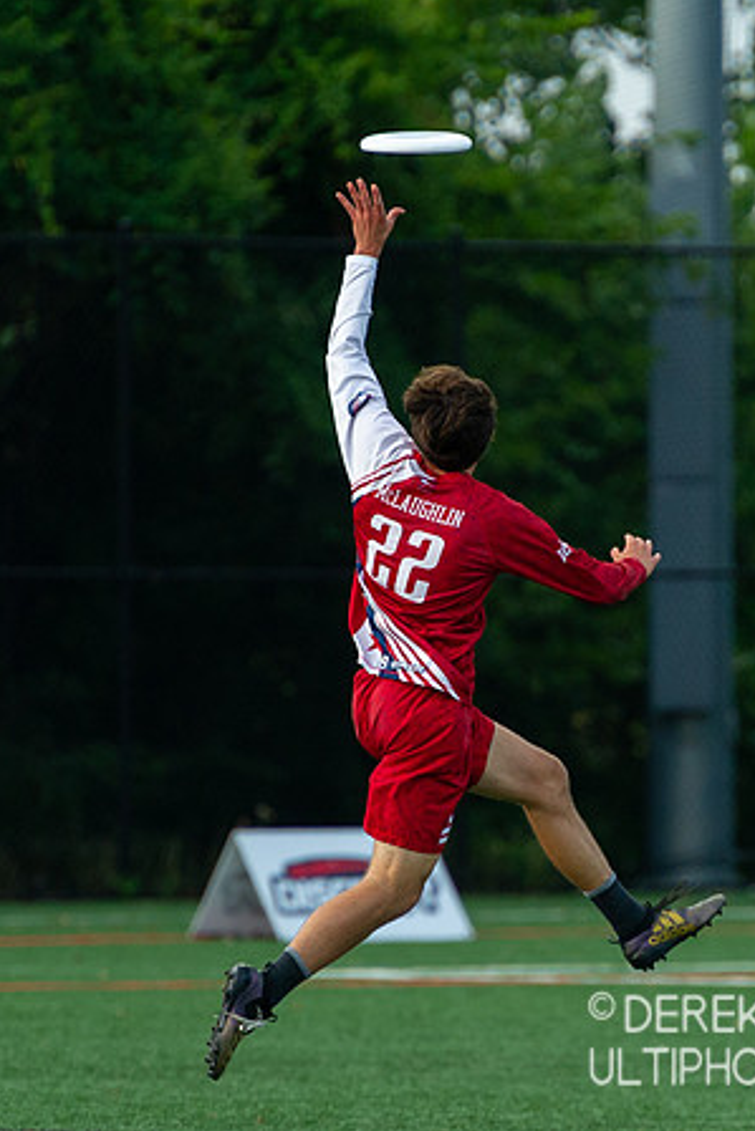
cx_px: 470
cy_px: 587
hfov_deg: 2.3
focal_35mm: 594
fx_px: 18670
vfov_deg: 3.5
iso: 1250
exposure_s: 1/1600
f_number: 4
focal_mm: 280
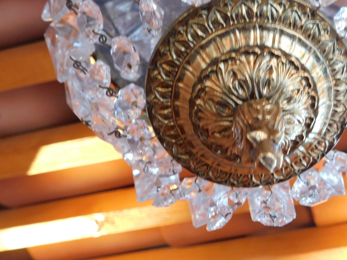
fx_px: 501
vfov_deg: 29.0
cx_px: 239
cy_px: 104
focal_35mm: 50
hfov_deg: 37.7
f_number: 3.5
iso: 400
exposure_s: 1/15
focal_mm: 6.3
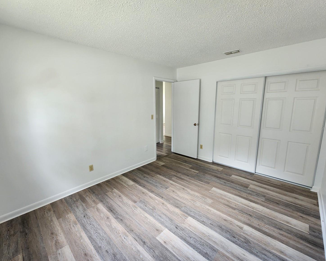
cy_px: 128
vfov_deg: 88.0
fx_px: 135
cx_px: 162
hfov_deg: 100.7
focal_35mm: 14
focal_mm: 2.2
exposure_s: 1/60
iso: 200
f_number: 2.2
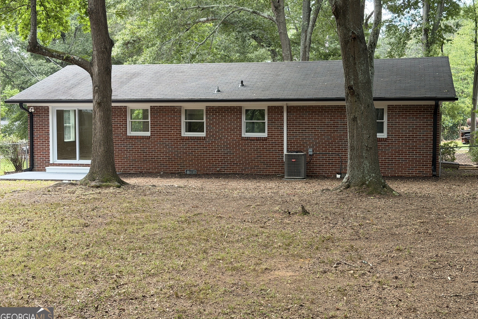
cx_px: 239
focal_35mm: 50
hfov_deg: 39.6
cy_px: 145
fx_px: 664
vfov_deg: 27.0
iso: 80
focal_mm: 6.76
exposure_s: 1/180
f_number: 1.78
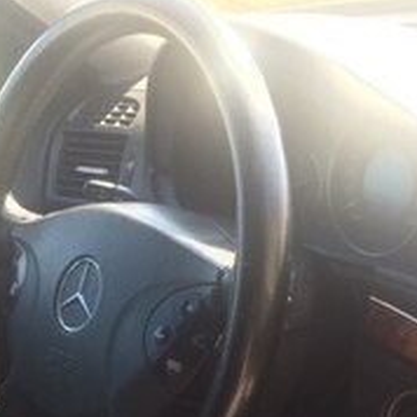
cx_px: 199
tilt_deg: -31.1
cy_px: 561
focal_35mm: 95
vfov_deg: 17.1
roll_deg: +6.7
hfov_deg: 18.3
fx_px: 1295
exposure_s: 1/116
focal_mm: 4.15
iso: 32
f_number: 2.2
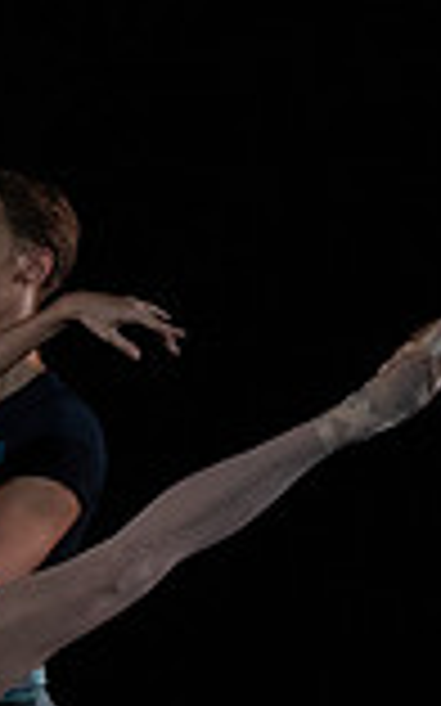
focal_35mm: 1326
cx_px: -274
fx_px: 25522
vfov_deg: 1.6
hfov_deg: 1.0
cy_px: 749
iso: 8000
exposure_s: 1/320
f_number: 5.6
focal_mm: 352
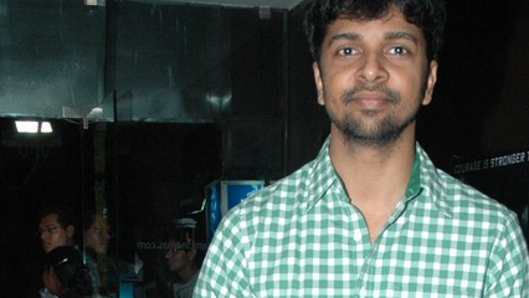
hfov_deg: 25.6
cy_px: 530
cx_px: 307
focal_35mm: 83
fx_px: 1165
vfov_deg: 13.2
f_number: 5.6
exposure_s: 1/125
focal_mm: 22
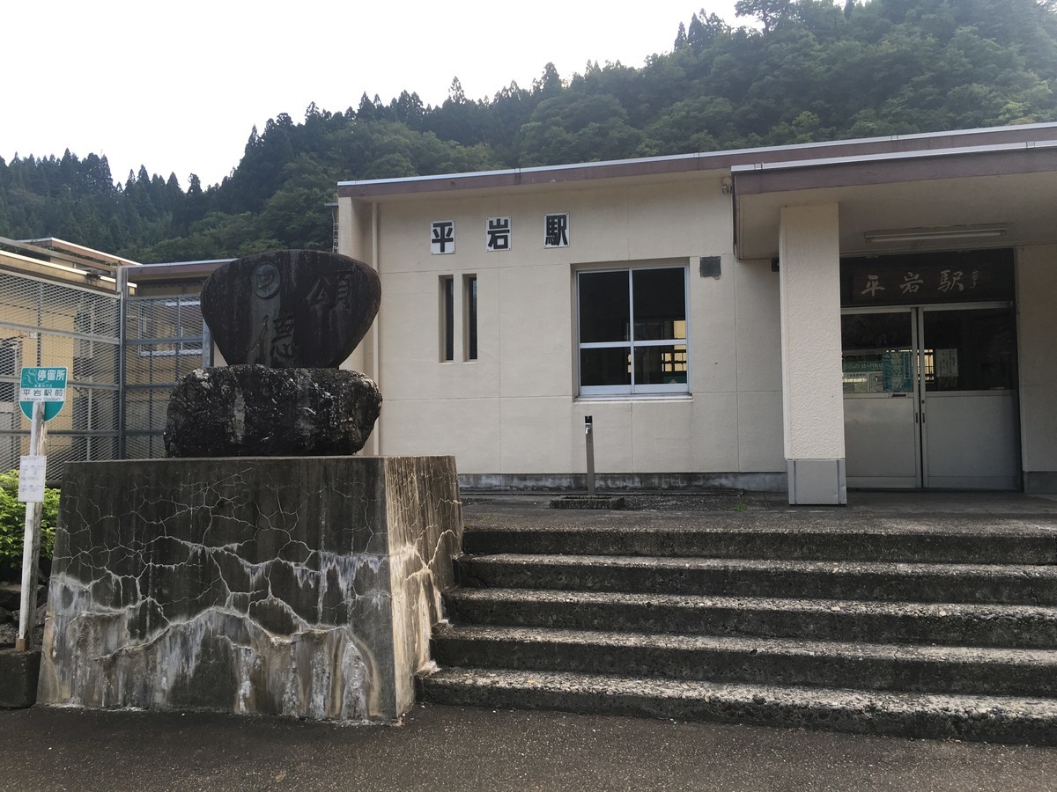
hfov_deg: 61.7
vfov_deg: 48.2
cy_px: 396
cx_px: 528
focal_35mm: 29
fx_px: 886
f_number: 2.2
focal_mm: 4.15
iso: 25
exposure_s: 1/164
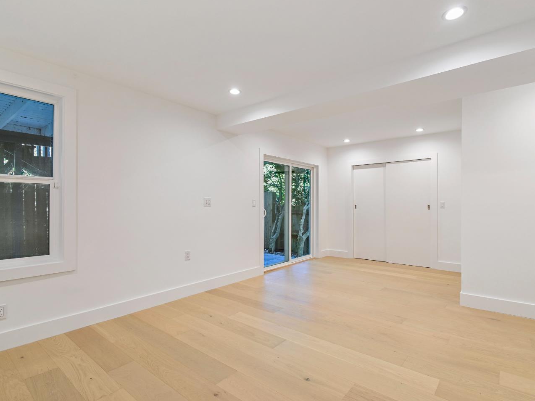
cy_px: 208
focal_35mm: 17
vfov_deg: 74.7
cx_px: 281
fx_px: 263
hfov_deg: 91.0
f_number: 8
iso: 200
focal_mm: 10
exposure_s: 1/2
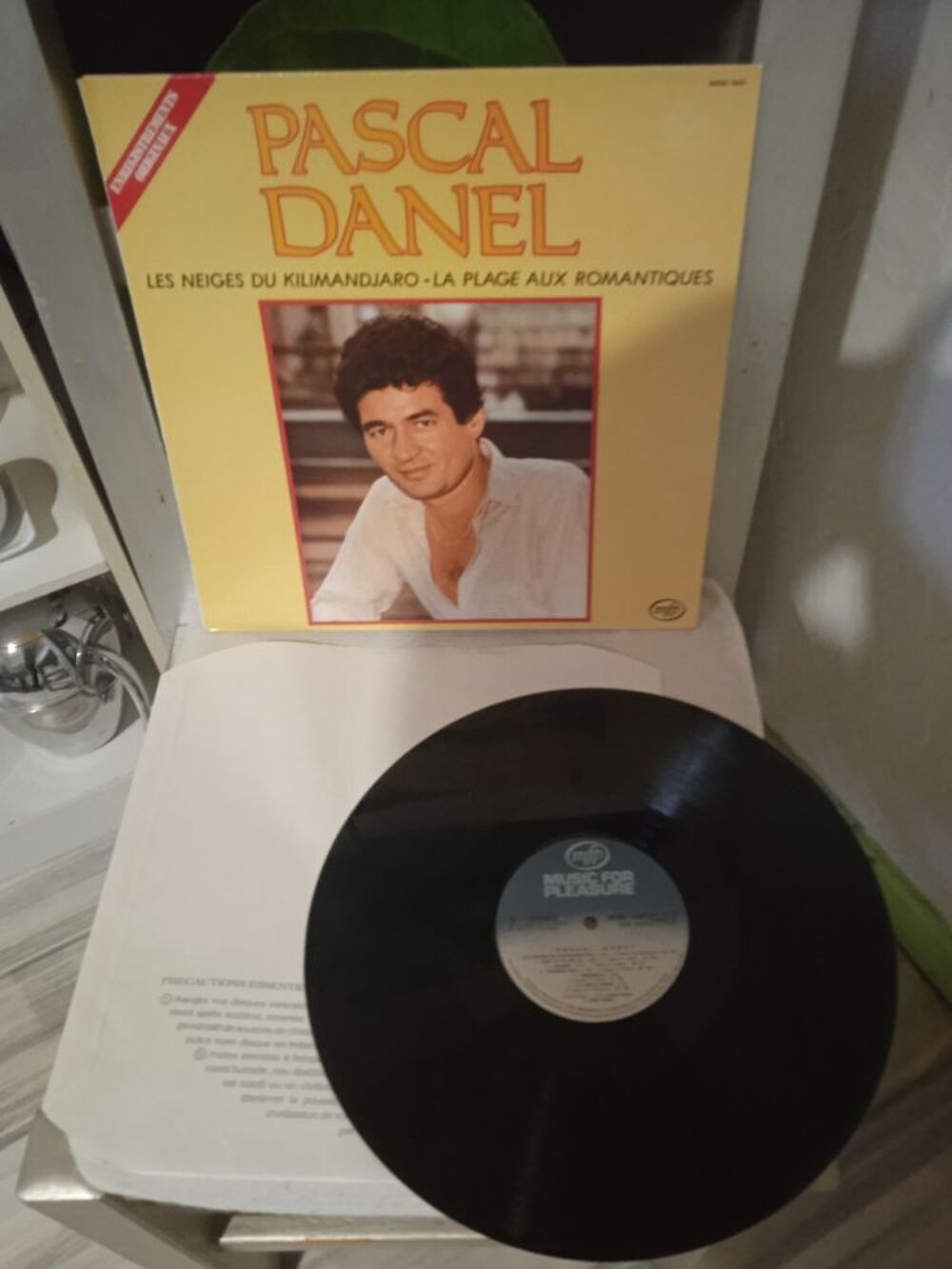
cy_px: 634
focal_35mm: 28
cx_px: 476
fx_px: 1027
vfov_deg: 63.4
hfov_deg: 49.8
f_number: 2.2
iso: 831
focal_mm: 3.43
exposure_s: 1/14.3
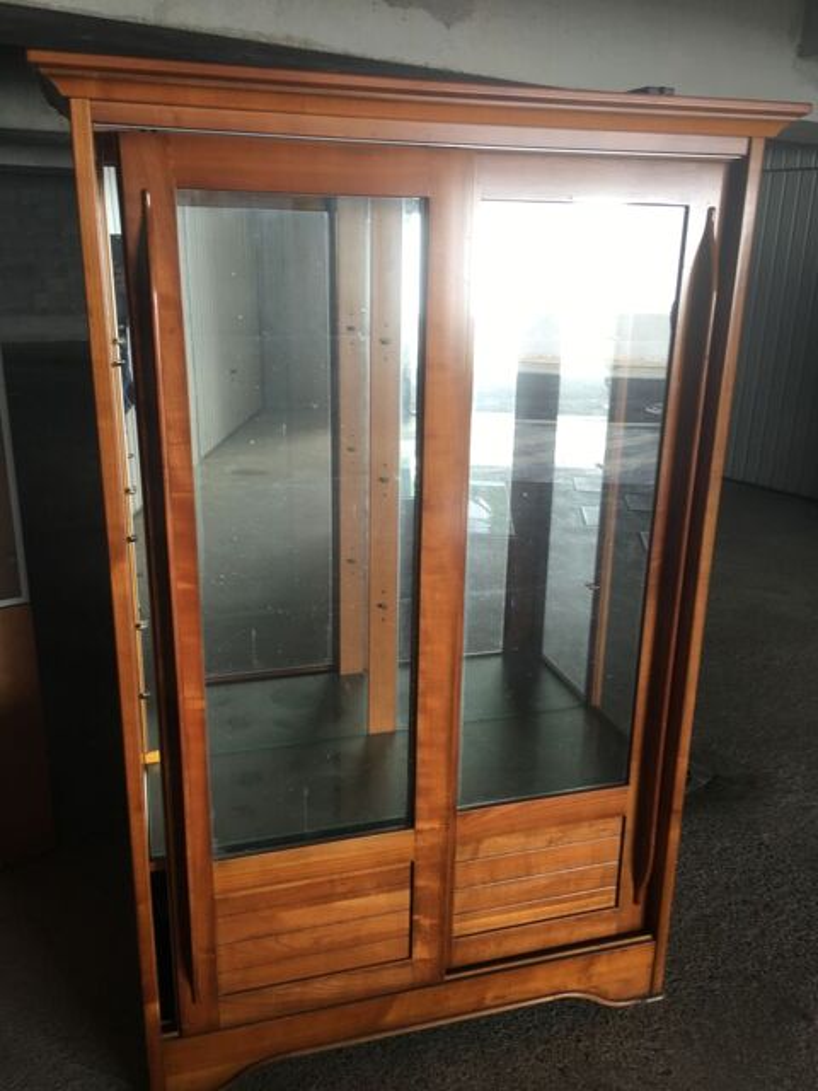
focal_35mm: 29
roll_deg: -0.4
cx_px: 409
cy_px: 546
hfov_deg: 48.2
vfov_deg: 61.7
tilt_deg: -17.6
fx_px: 914
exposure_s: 1/50
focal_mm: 4.15
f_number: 2.2
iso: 25
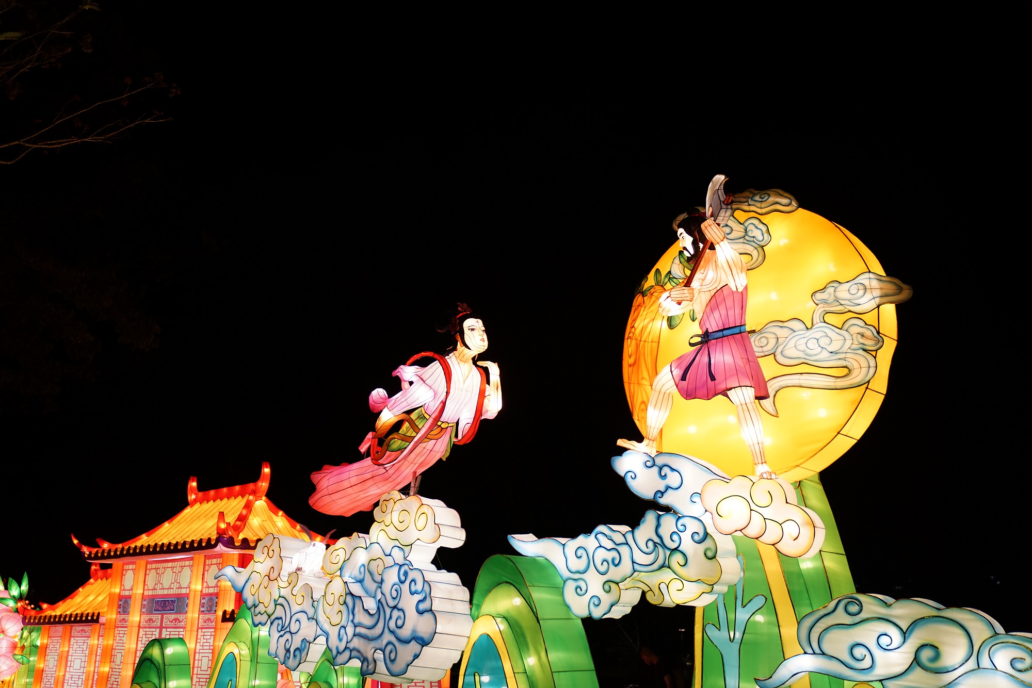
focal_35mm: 37
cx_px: 516
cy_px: 344
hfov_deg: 51.9
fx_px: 1061
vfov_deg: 36.0
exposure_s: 1/80
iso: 400
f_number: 2.8
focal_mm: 37
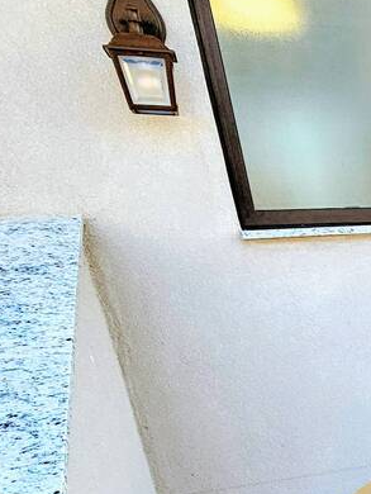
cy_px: 543
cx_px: 656
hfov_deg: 21.2
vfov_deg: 34.3
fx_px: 685
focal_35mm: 48
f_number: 2.2
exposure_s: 1/355
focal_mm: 2.2
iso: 50
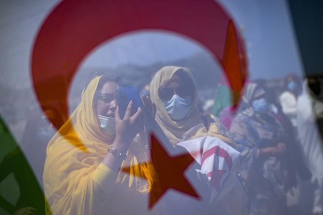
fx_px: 314
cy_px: 108
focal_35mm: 35
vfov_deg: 37.8
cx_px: 162
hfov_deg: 54.4
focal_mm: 35
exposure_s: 1/4000
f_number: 1.8
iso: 50
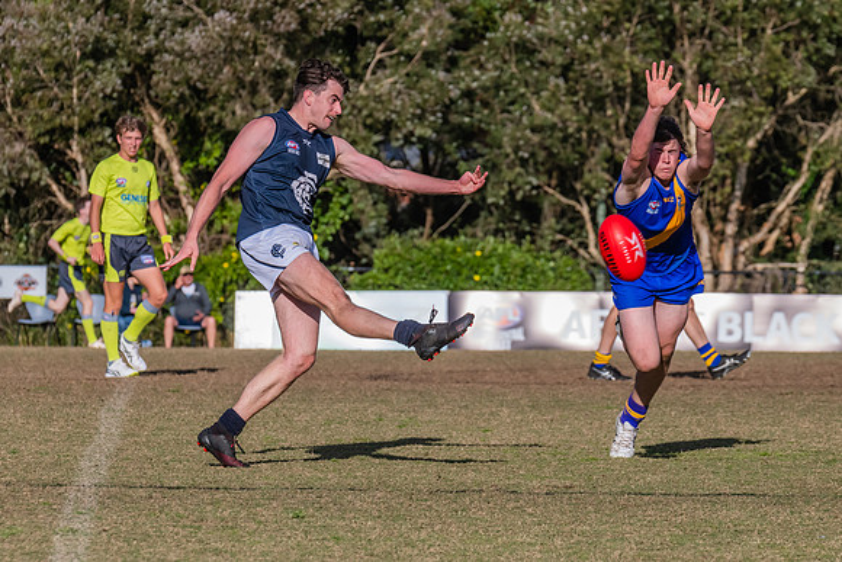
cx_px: 385
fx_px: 7804
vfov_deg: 4.1
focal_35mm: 334
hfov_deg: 6.2
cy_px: 275
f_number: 11
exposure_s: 1/2000
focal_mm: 250
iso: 800
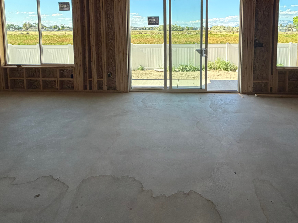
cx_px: 182
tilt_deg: -5.6
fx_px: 198
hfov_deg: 73.0
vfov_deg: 55.0
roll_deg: +0.2
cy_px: 46
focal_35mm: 23
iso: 64
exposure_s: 1/228
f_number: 2.2
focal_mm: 2.22
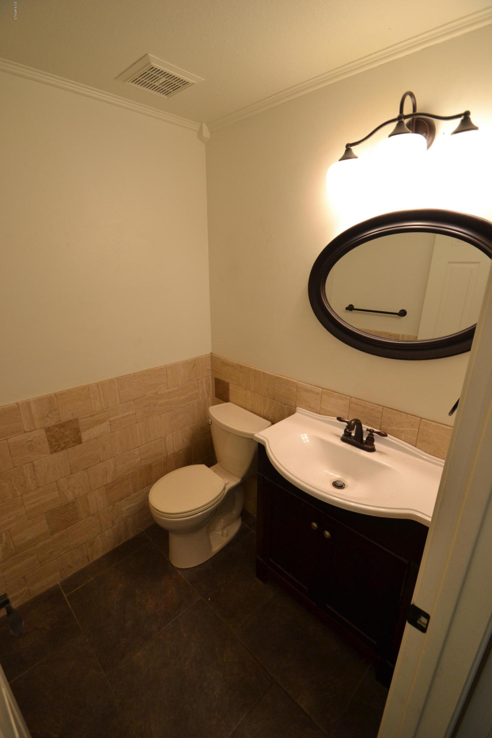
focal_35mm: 15
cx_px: 246
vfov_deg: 100.4
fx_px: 308
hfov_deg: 77.3
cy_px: 369
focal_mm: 10
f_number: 3.5
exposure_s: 1/60
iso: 450
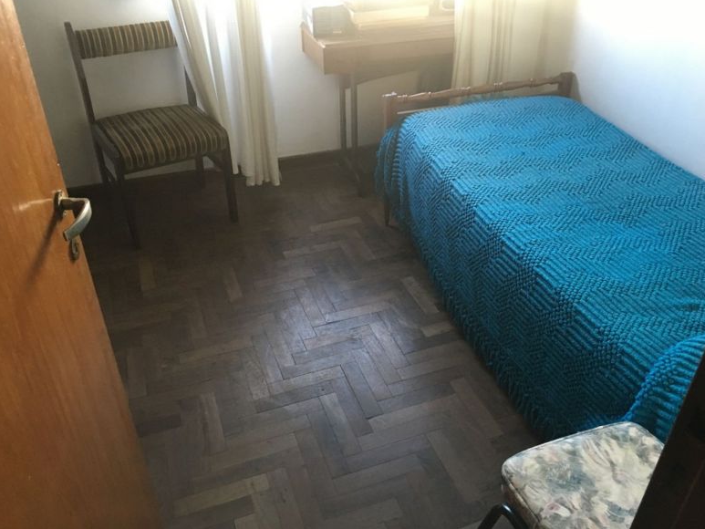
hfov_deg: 59.9
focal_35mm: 30
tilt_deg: -33.9
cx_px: 362
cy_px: 264
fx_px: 611
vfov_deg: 46.8
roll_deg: -0.1
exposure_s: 1/33
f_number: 2.2
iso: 200
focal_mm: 4.15
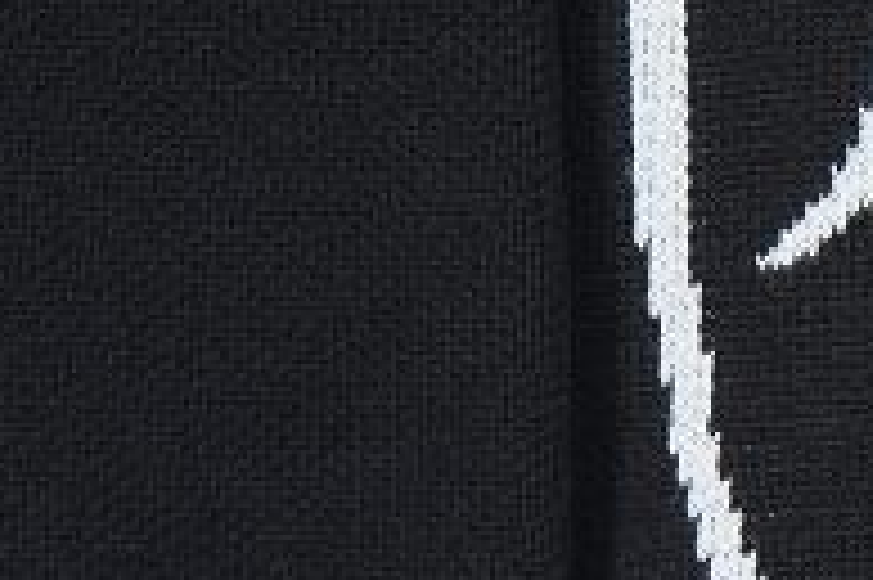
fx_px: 5258
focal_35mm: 217
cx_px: 1948
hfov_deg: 8.8
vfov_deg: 6.2
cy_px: 877
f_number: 10
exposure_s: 1/100
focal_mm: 35
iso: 1600
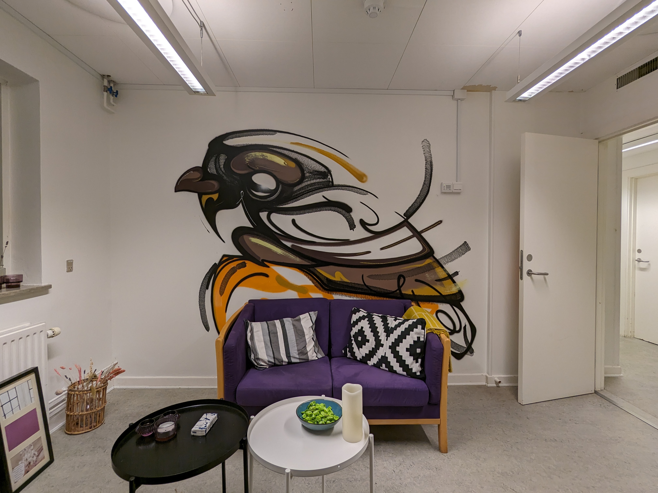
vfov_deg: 78.1
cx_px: 329
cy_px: 246
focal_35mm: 16
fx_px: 304
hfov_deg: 94.5
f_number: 2.2
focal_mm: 2.35
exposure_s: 1/25
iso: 47
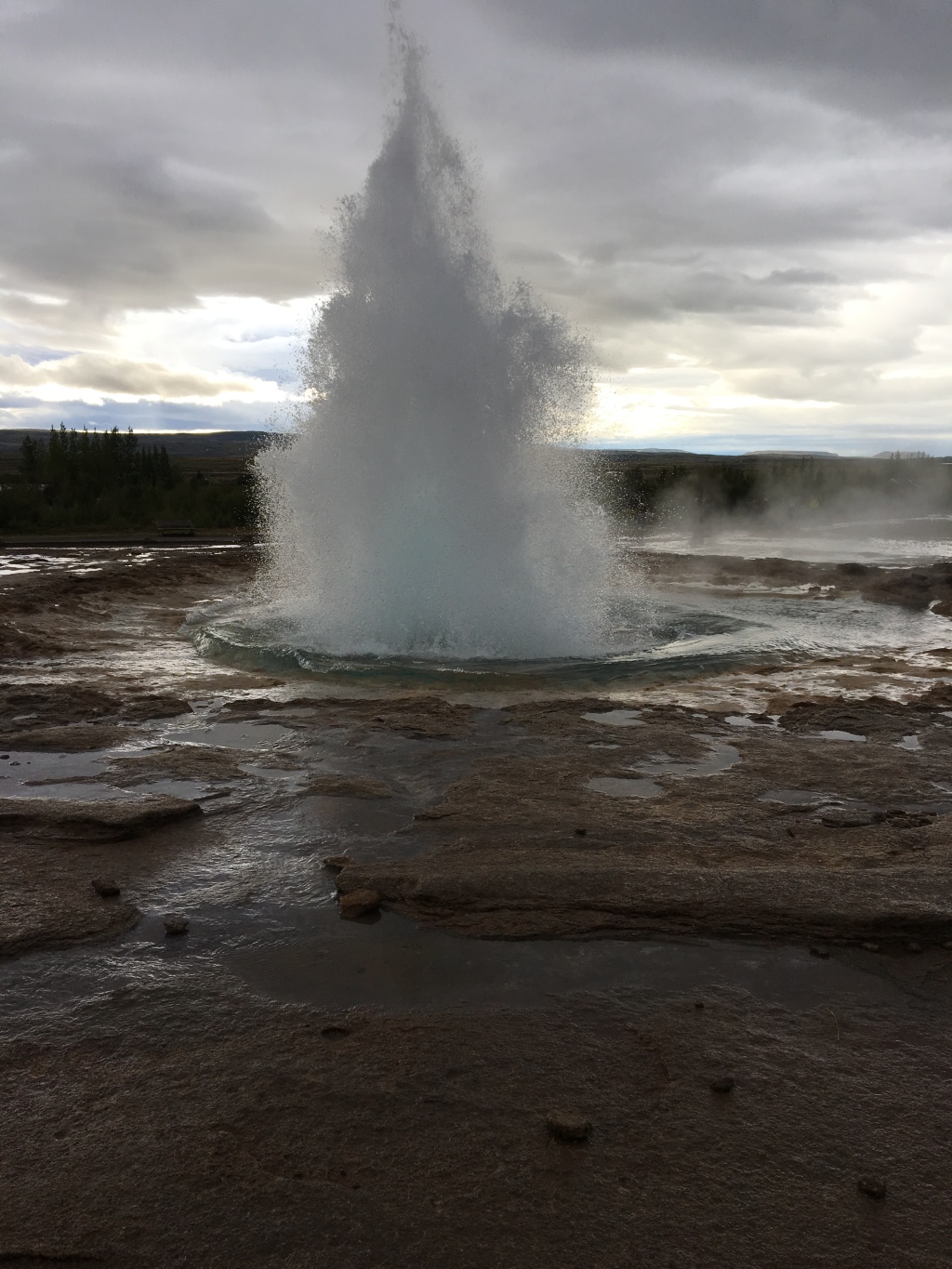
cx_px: 476
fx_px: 1063
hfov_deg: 48.2
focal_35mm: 29
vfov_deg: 61.7
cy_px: 634
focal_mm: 4.15
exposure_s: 1/420
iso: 25
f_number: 2.2
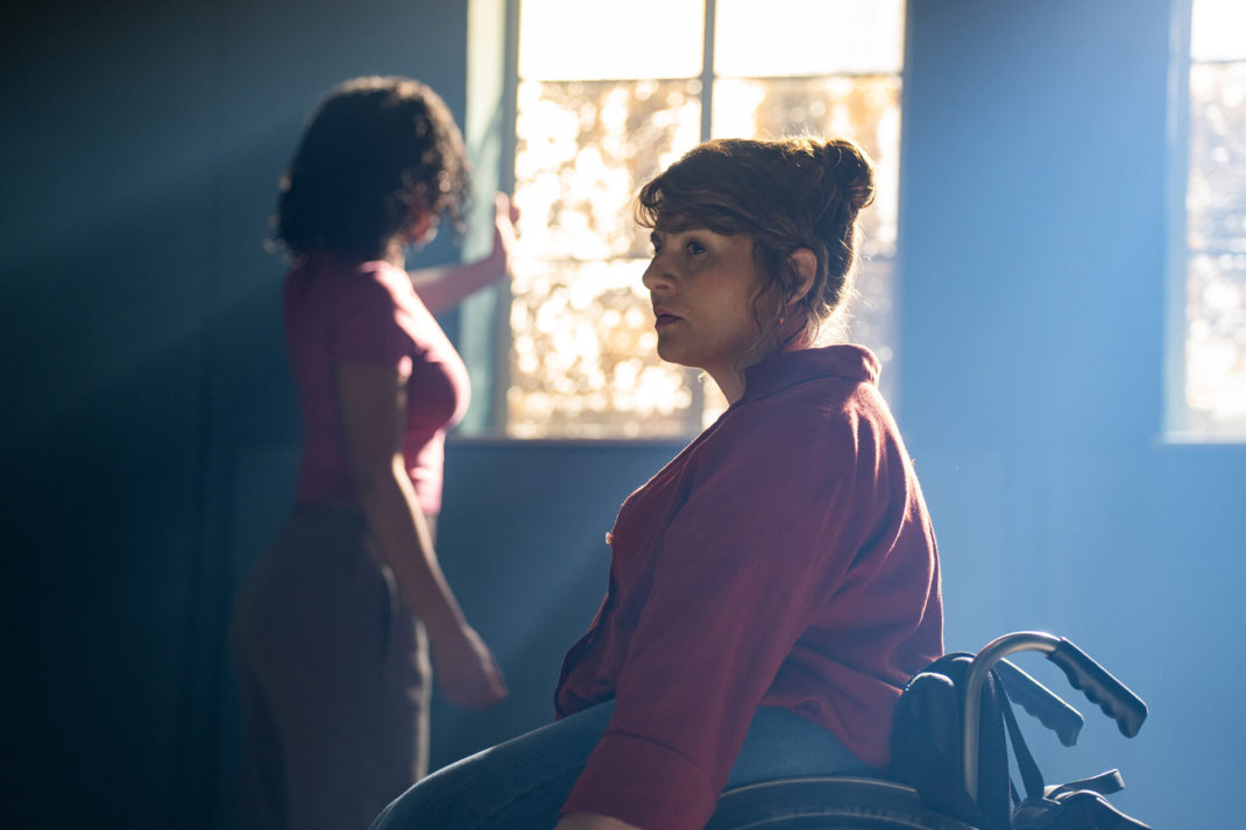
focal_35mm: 85
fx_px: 2941
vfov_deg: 16.1
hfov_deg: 23.9
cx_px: 623
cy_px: 415
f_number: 2.8
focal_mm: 85
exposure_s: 1/500
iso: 800
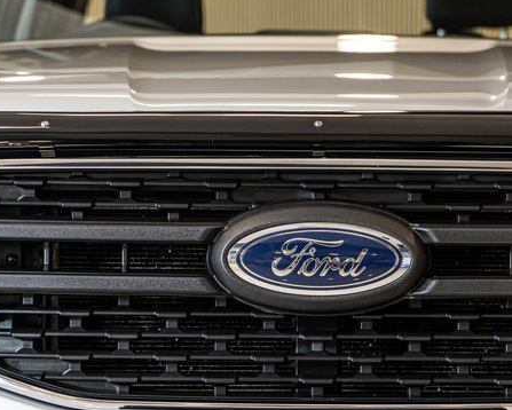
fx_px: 2441
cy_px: 255
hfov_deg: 12.0
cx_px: 316
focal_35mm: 161
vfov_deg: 9.6
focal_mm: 75
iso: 640
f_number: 3.5
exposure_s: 1/125
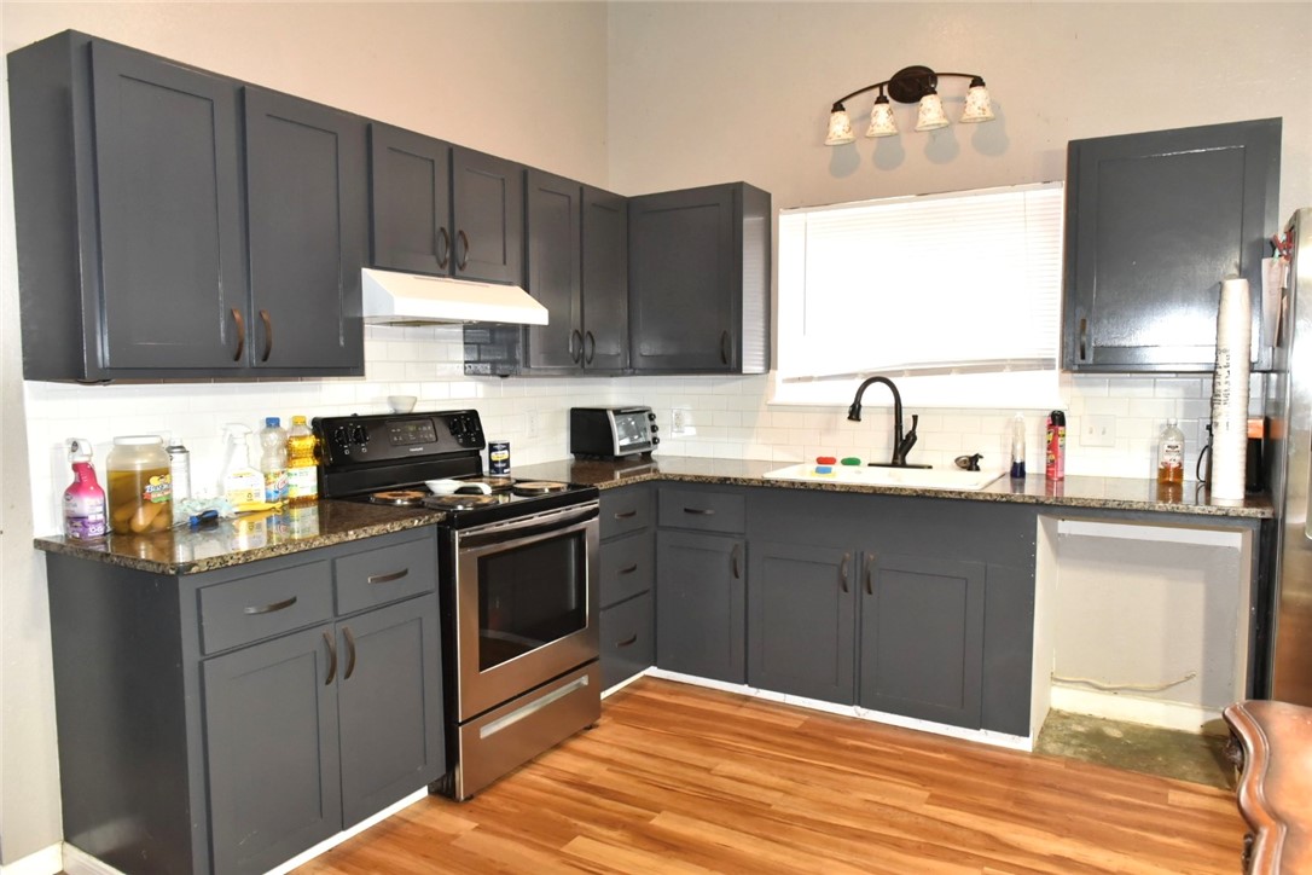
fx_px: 875
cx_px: 656
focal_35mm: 24
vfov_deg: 53.1
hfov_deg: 73.7
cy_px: 438
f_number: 6.3
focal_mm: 24
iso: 5000
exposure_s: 1/60
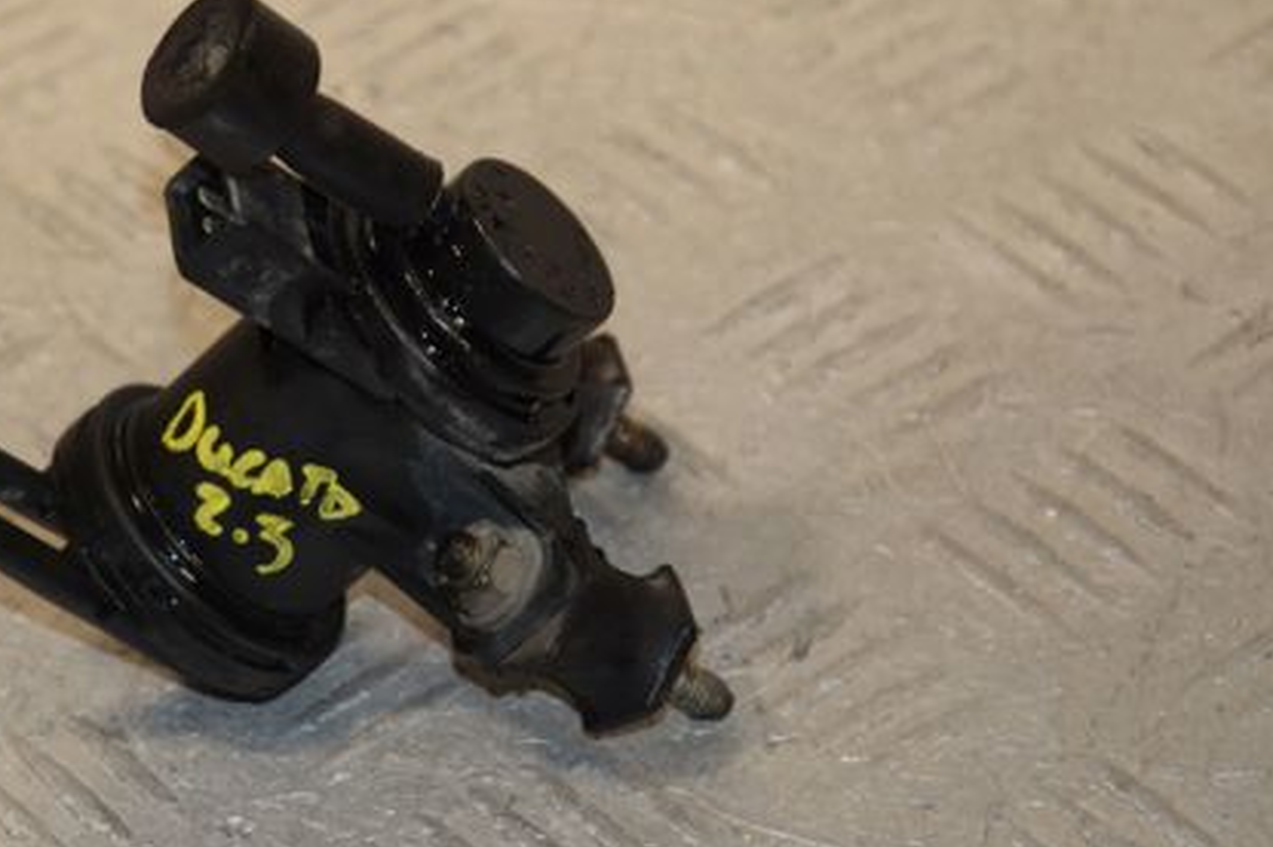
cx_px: 350
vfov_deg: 6.4
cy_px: 384
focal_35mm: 213
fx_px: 7526
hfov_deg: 9.7
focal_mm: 92
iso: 800
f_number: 7.1
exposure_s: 1/200
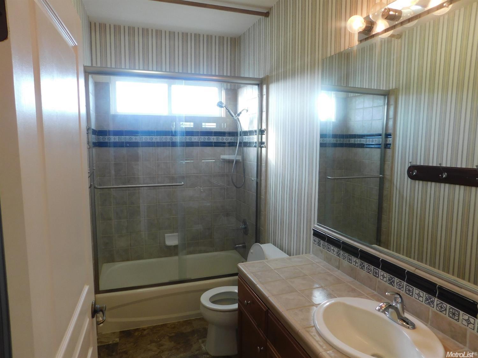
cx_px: 239
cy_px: 179
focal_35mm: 23
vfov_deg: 58.9
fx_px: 317
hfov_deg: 73.9
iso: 125
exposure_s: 1/40
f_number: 3
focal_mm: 4
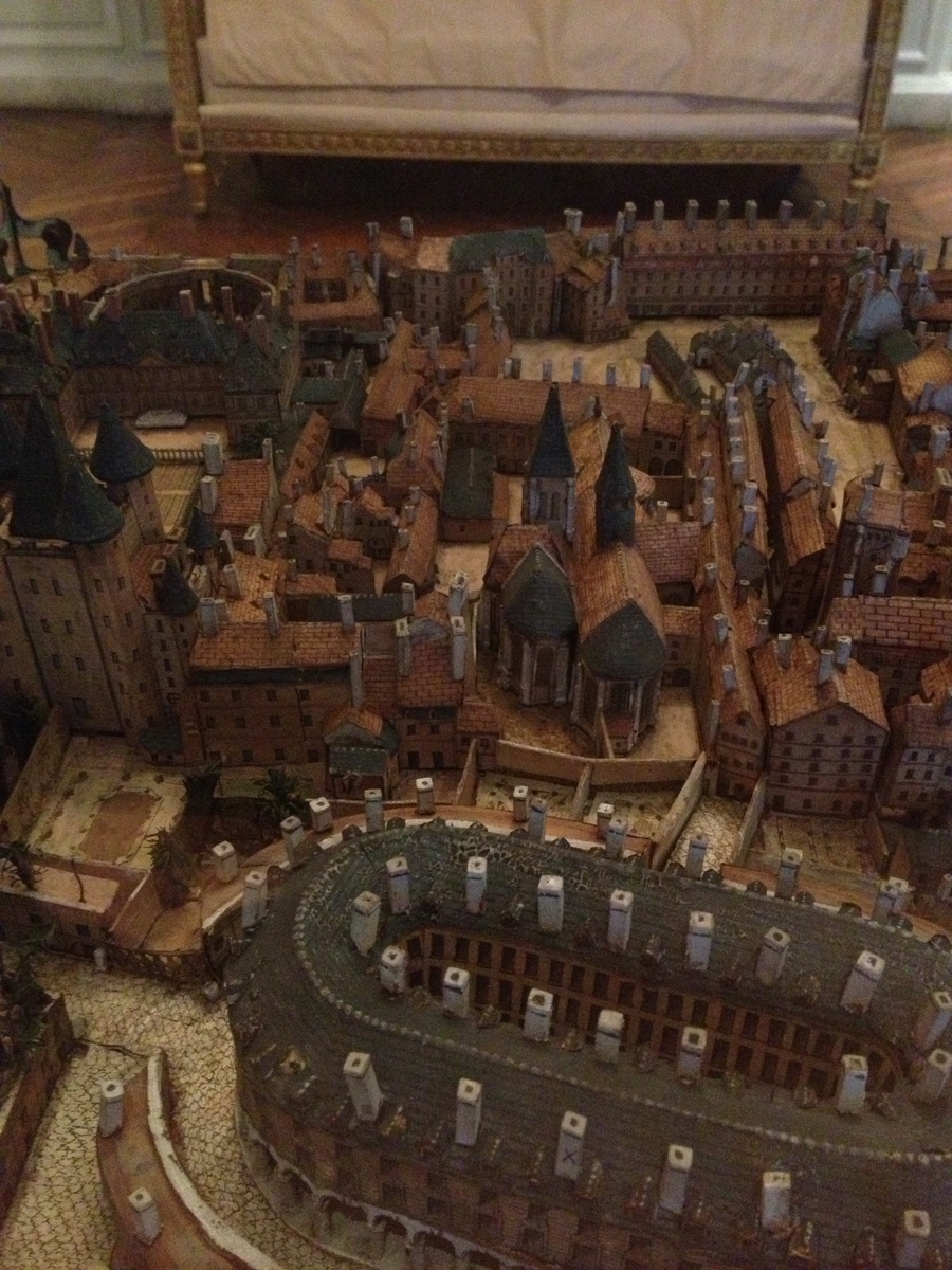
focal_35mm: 35
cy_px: 635
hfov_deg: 40.7
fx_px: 1283
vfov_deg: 52.6
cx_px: 476
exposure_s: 1/15
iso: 800
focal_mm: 4.28
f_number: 2.4
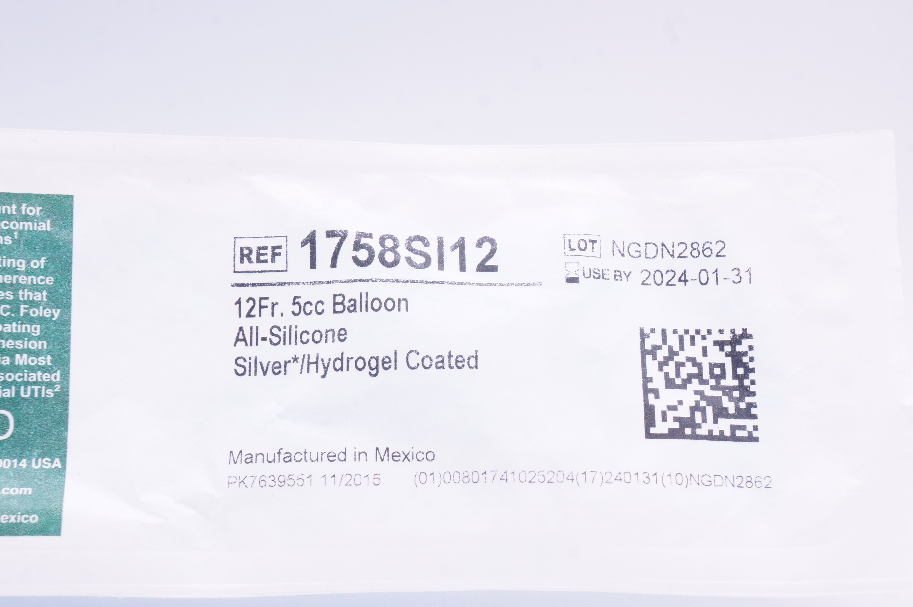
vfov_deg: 18.1
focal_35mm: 75
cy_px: 304
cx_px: 456
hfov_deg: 27.0
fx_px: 1900
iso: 400
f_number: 11
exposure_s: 1/15
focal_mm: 50
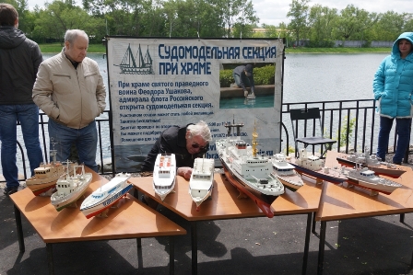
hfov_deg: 57.2
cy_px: 138
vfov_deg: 40.0
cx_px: 206
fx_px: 379
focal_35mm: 33
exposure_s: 1/400
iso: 250
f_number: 8
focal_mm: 22
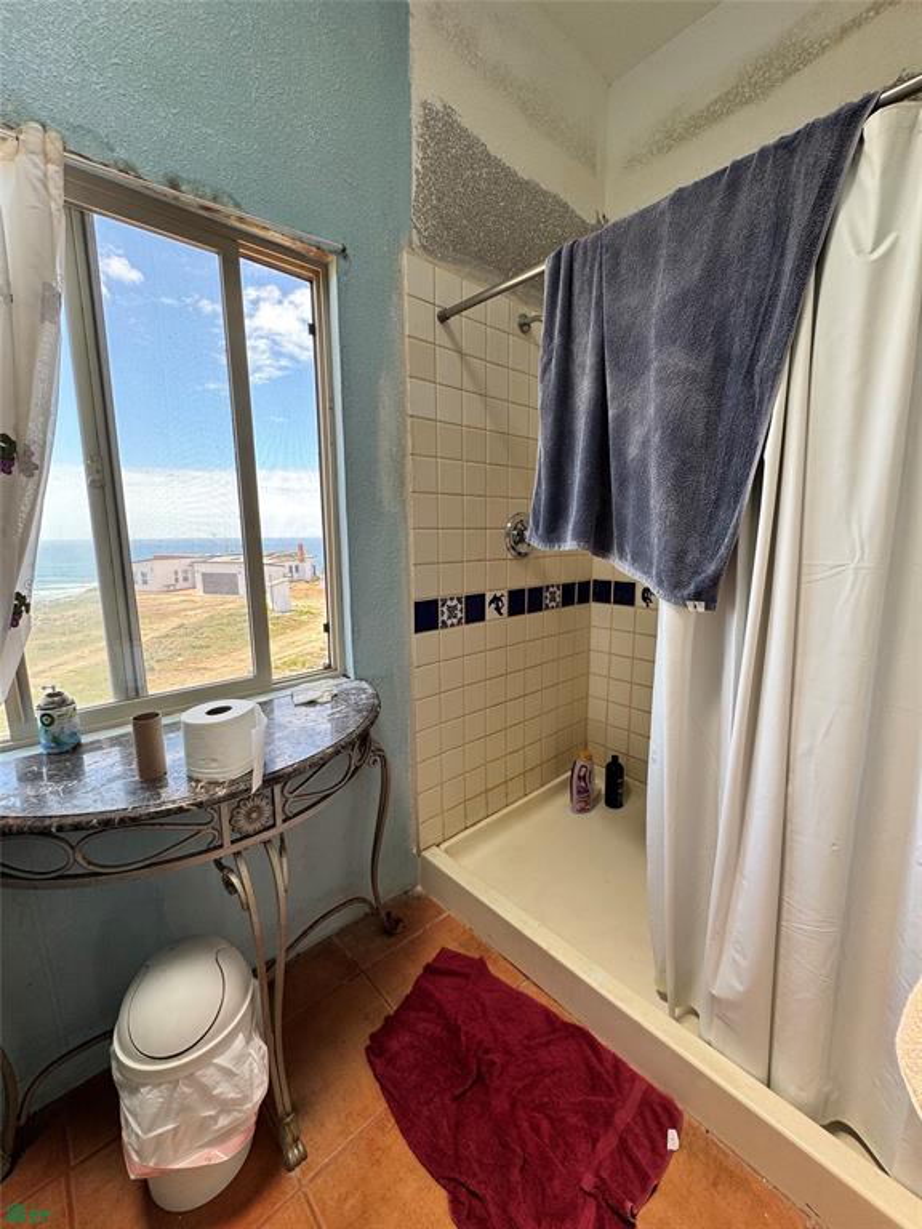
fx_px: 497
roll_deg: -0.2
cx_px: 461
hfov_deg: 85.7
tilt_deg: -8.8
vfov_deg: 102.1
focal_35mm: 14
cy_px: 614
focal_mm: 2.22
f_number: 2.2
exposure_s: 1/99
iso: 50
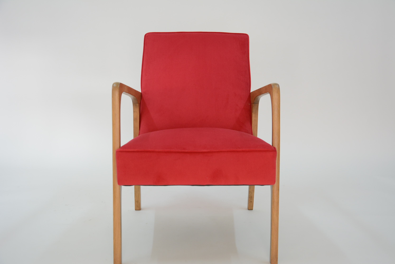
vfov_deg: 31.9
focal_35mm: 42
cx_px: 198
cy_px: 132
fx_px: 461
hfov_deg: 46.4
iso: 800
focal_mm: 28
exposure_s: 1/40
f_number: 4
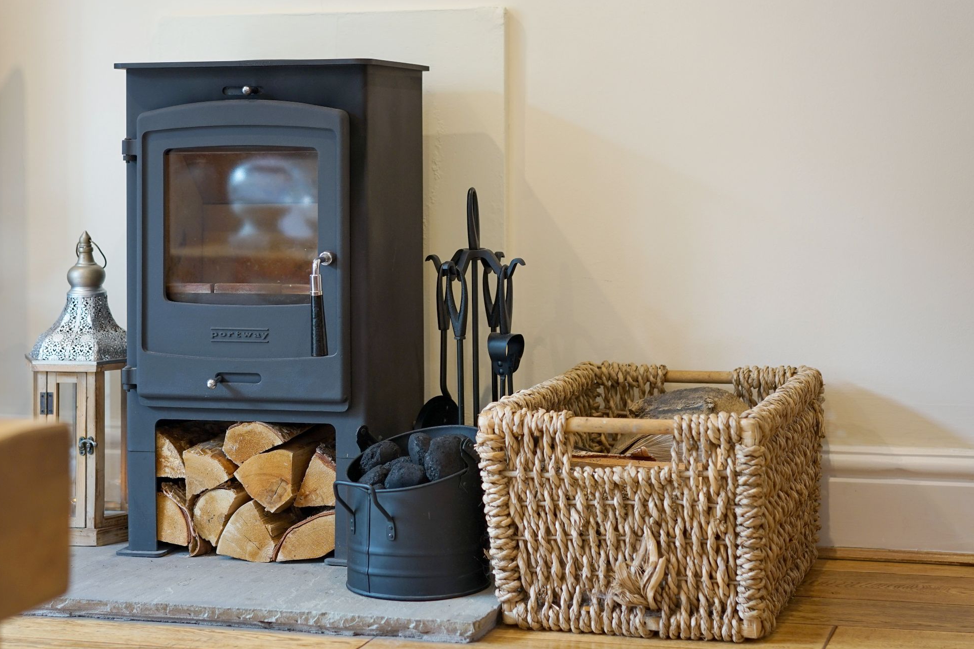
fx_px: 1569
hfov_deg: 34.5
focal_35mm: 58
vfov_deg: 23.4
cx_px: 501
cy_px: 341
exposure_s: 1/25
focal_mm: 55
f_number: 2.8
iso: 250
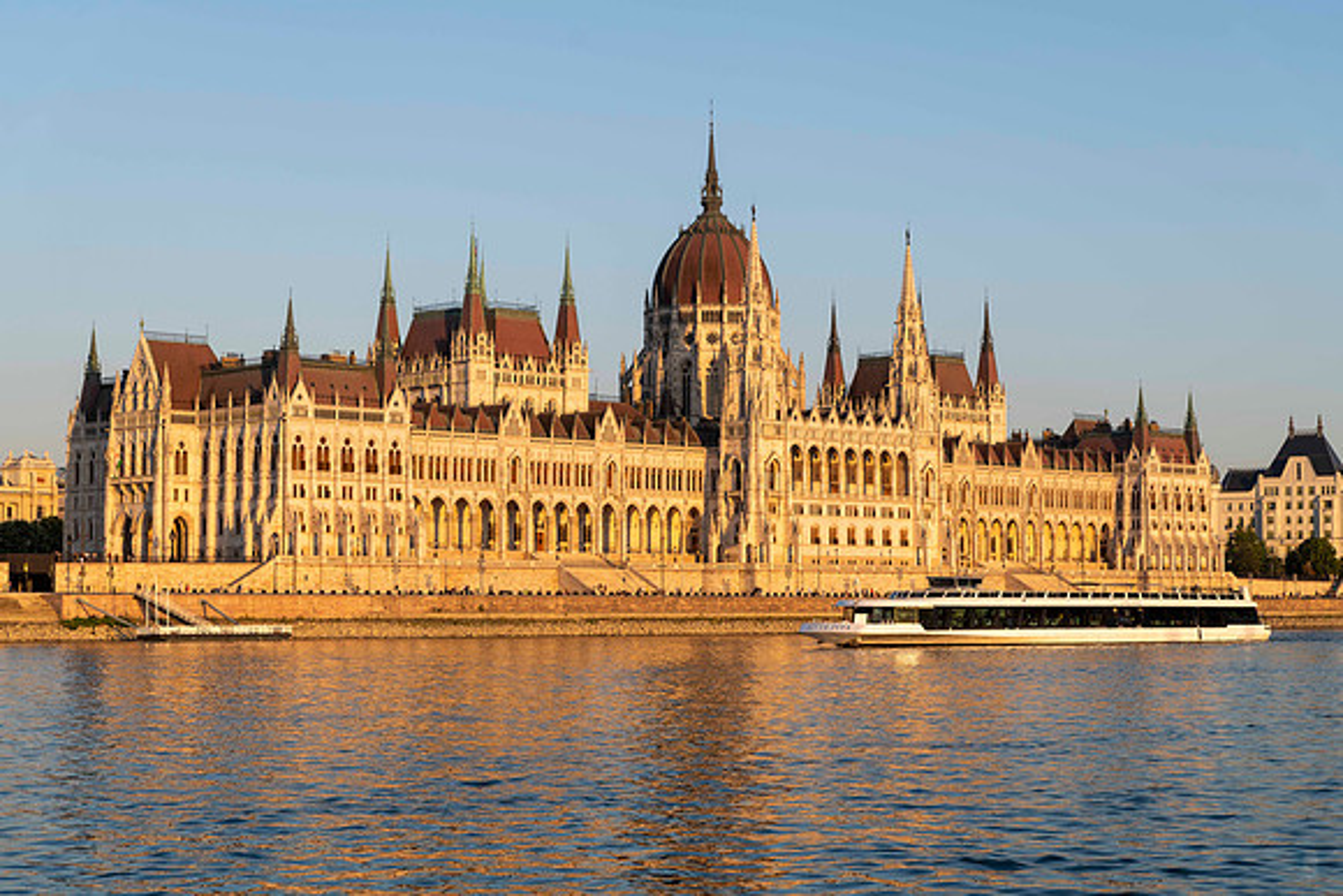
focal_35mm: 66
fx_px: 2463
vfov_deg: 20.6
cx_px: 672
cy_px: 448
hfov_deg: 30.5
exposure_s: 1/320
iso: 64
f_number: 5
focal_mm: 66
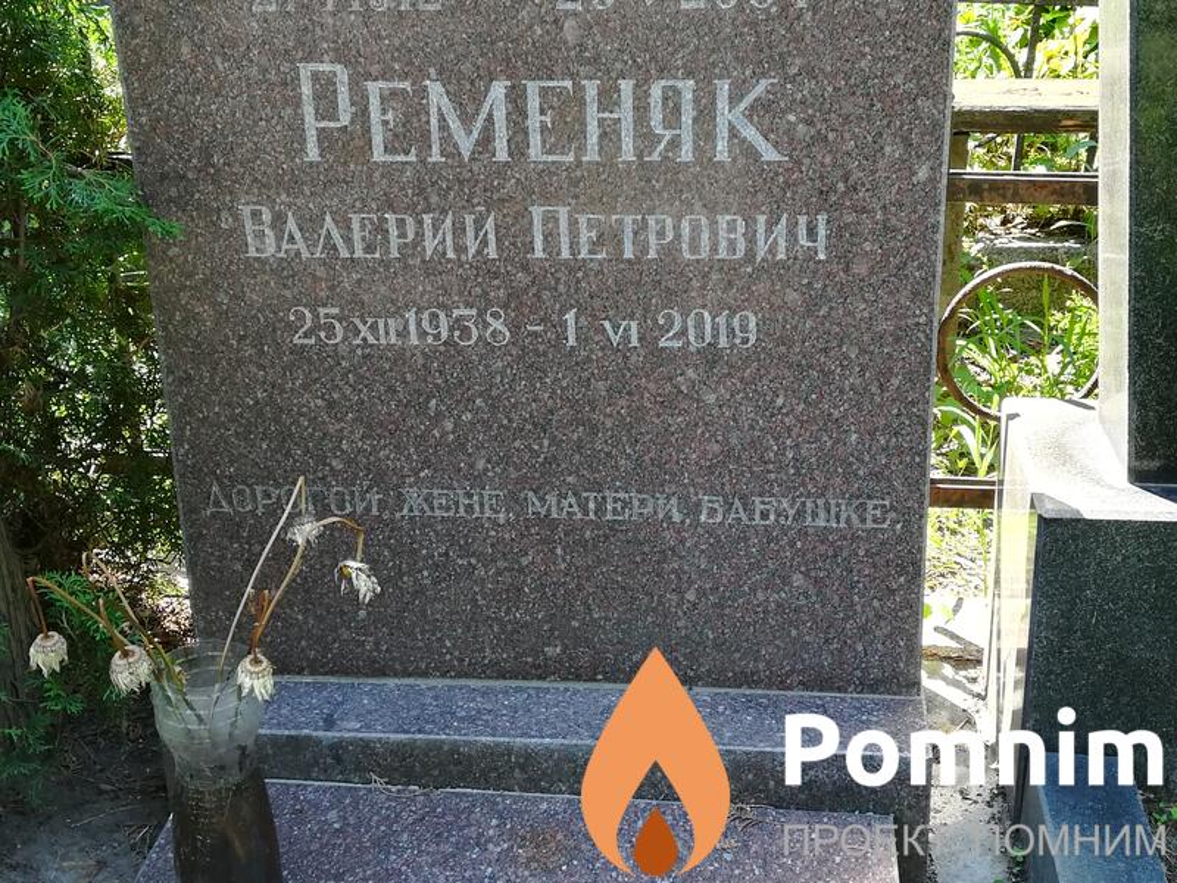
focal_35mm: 46
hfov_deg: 41.2
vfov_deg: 31.5
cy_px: 442
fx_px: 1564
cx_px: 588
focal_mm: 3.83
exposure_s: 1/100
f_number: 2.2
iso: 100
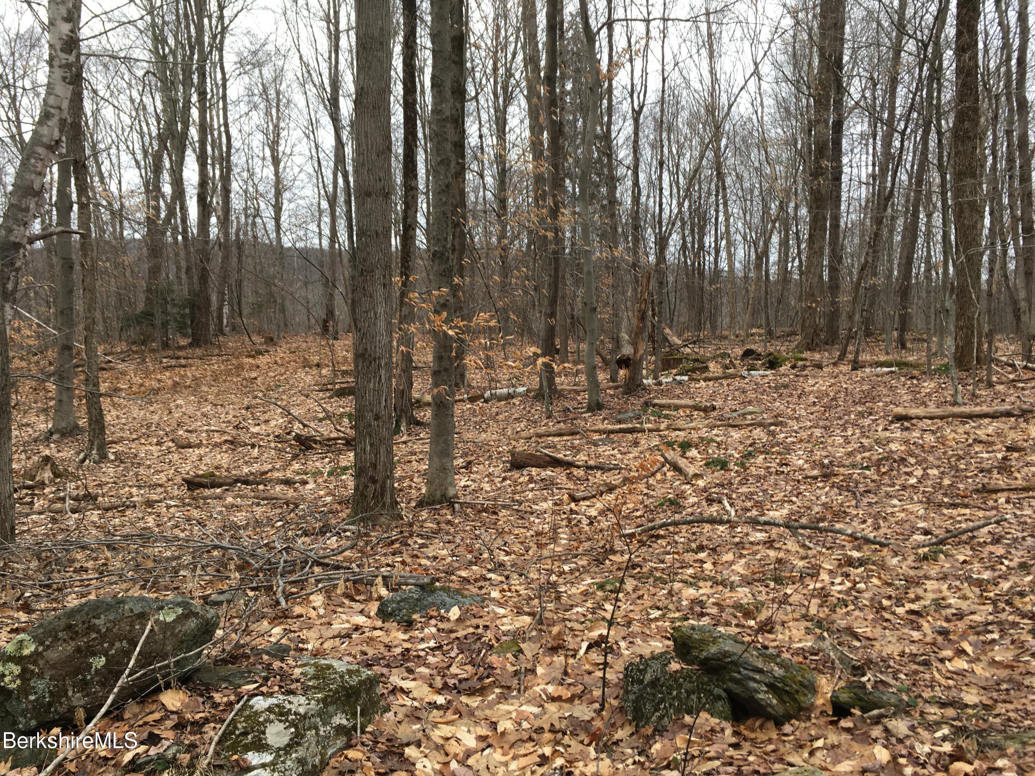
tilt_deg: -4.1
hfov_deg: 61.7
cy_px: 388
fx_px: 867
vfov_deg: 48.2
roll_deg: +2.5
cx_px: 518
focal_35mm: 29
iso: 32
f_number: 2.2
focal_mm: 4.15
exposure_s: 1/120
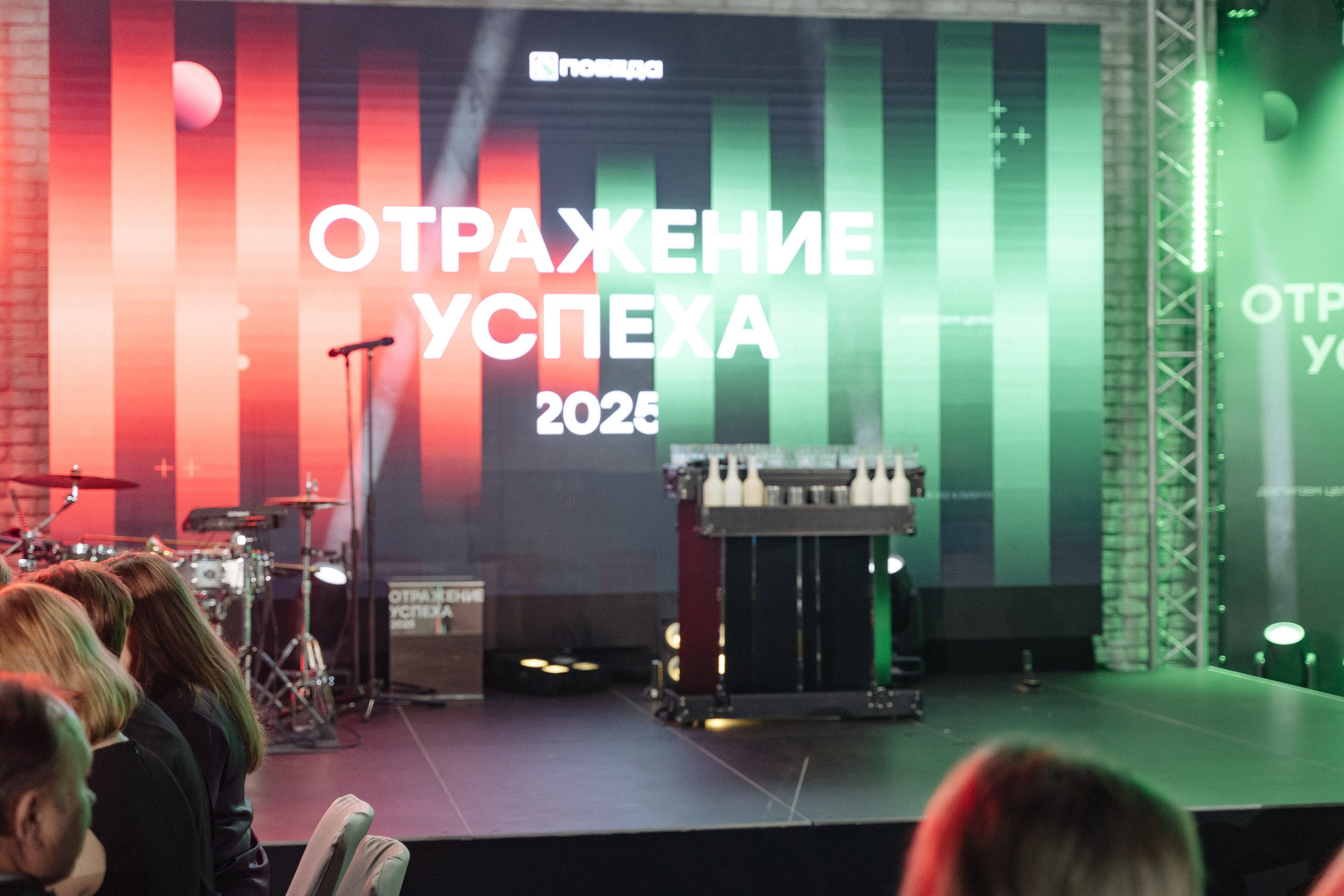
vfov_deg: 23.0
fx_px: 2203
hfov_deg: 33.9
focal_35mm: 59
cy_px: 448
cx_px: 672
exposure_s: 1/160
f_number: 3.5
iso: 2000
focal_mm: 59
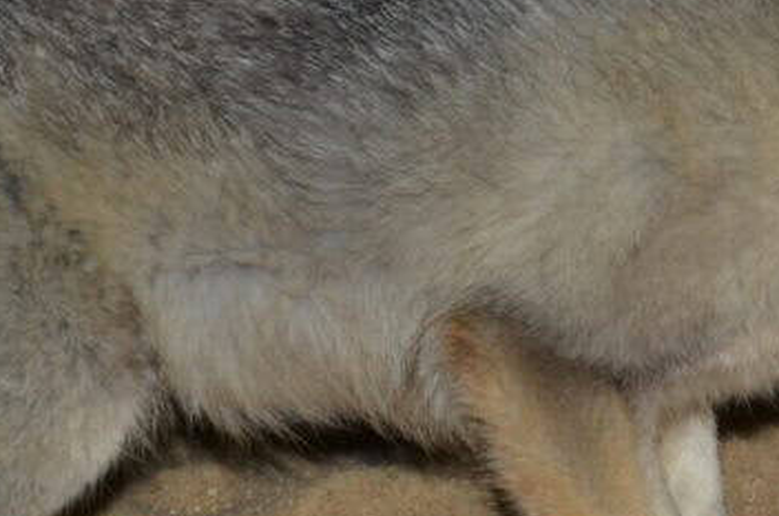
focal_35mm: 215
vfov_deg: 6.3
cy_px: -130
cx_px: 965
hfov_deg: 9.4
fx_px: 4642
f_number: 4.8
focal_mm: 42
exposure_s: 1/60
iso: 800
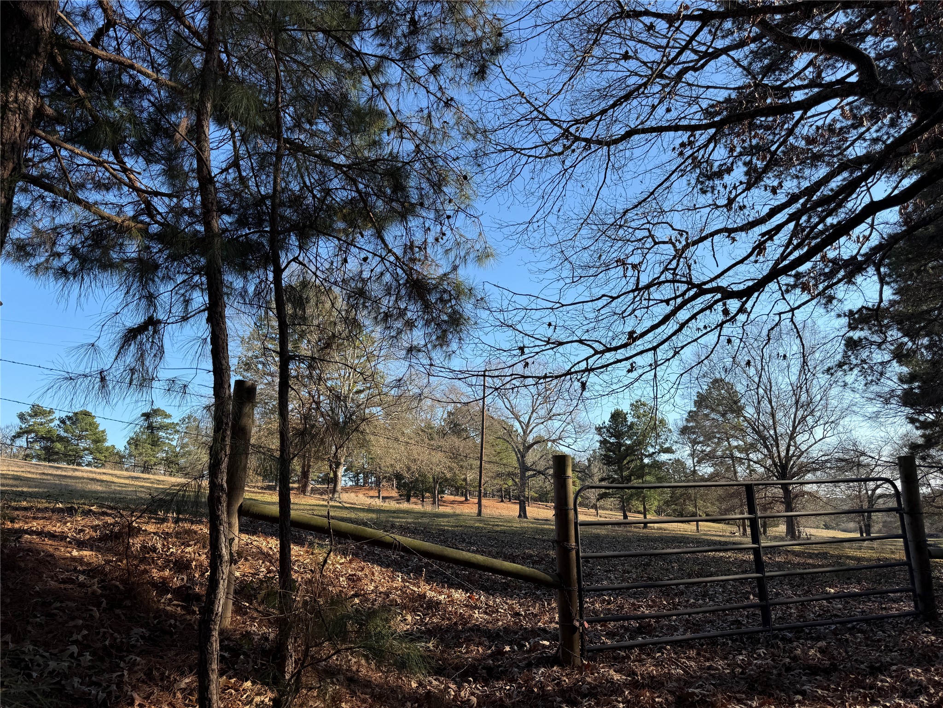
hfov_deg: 71.6
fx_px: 654
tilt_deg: +15.0
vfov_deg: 56.8
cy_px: 354
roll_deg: +0.4
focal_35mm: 24
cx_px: 472
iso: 80
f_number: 1.78
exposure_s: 1/2000
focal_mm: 6.76
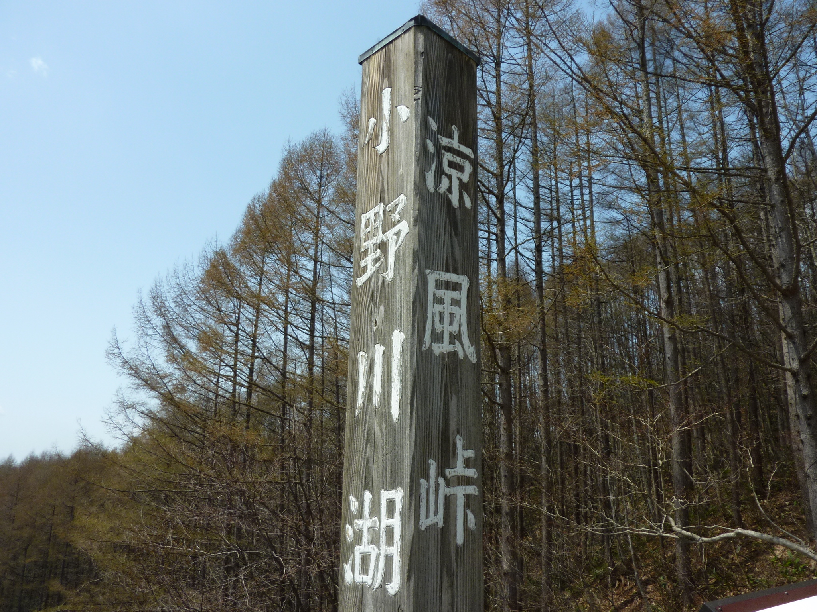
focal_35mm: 25
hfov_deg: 69.4
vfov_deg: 54.9
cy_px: 306
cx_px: 408
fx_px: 590
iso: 80
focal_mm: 4.1
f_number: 4.5
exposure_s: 1/400
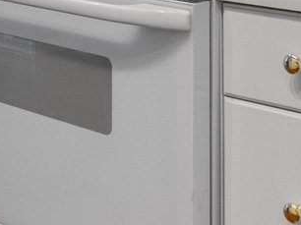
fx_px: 1008
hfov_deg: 16.5
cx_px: -28
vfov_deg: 11.8
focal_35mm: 116
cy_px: -173
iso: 400
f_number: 8
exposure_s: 1/5
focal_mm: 18
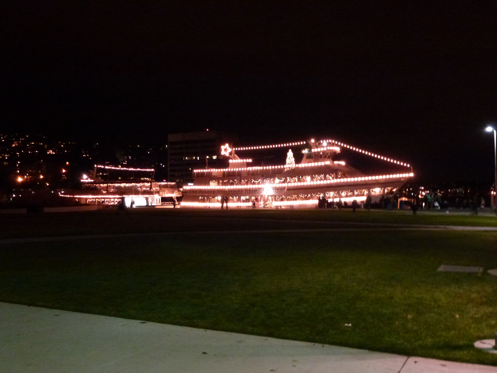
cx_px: 248
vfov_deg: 42.9
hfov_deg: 55.4
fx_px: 474
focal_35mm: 33
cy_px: 186
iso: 800
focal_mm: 5.9
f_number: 3.6
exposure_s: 1/6
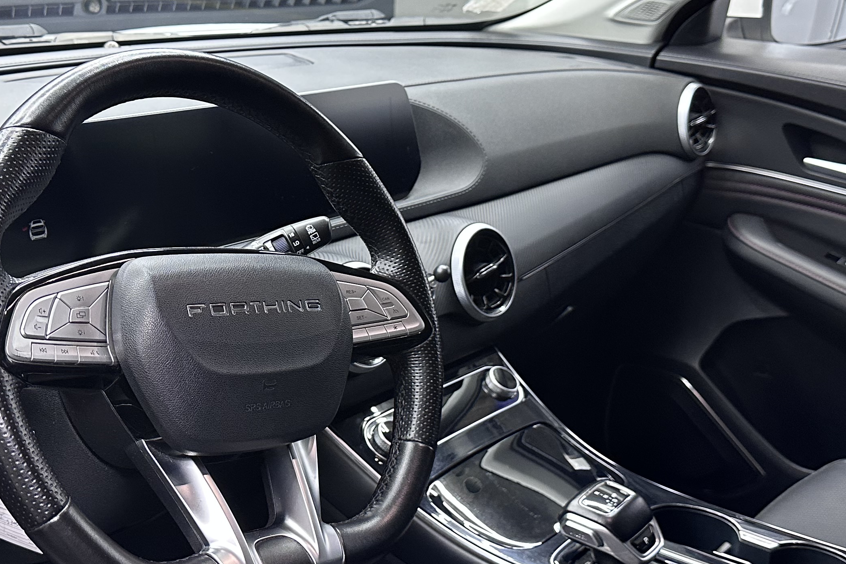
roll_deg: -1.9
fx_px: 1128
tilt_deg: -19.2
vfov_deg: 28.1
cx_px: 337
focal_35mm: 48
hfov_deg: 40.9
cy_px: 281
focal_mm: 6.86
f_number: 1.78
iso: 320
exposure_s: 1/50
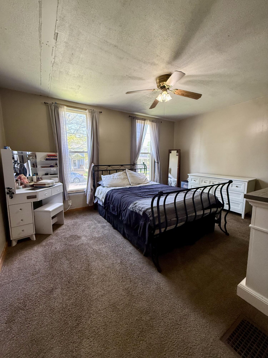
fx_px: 145
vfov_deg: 102.1
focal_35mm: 14
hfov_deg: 85.7
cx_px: 134
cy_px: 179
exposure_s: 1/99
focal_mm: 2.22
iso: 320
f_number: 2.2
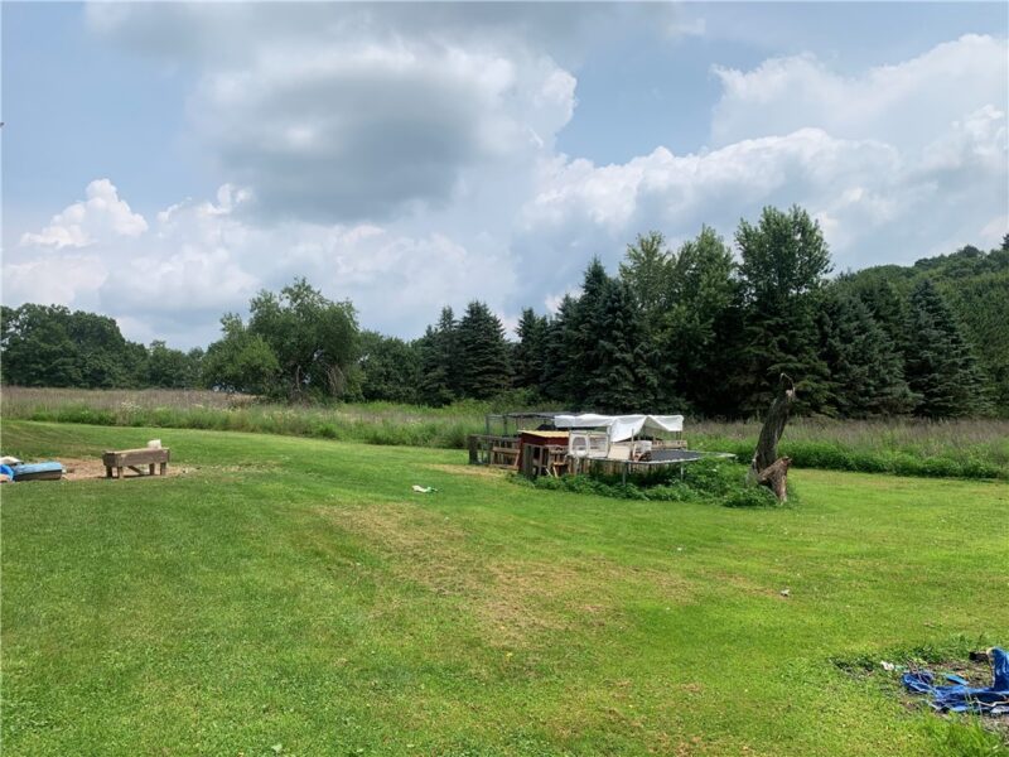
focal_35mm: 26
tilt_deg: +4.6
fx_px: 758
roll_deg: +4.3
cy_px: 378
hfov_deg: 67.3
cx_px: 504
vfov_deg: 53.1
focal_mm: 4.25
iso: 25
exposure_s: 1/3521
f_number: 1.8
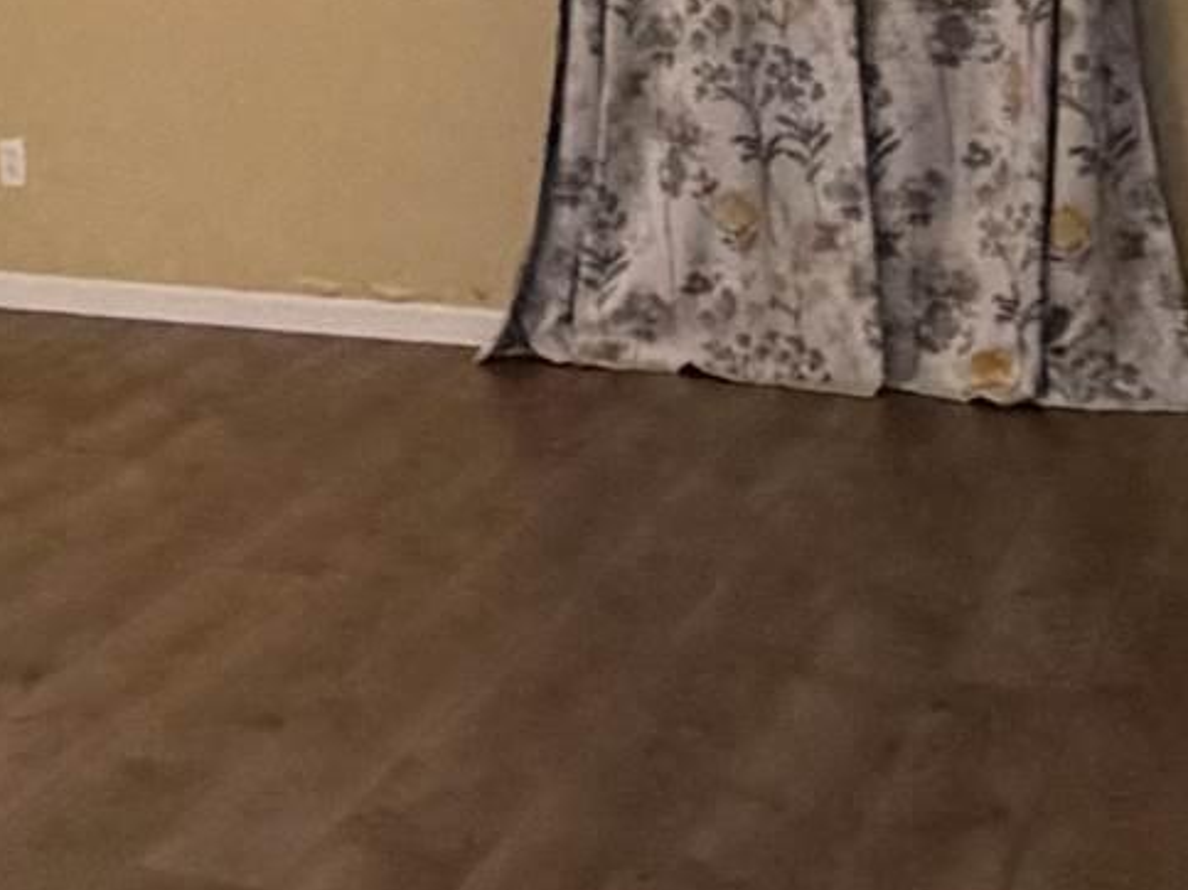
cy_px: -251
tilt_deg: -0.5
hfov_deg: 20.5
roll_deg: +1.7
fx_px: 3054
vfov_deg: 15.8
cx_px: -248
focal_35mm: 89
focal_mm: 2.22
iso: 500
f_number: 2.2
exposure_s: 1/60
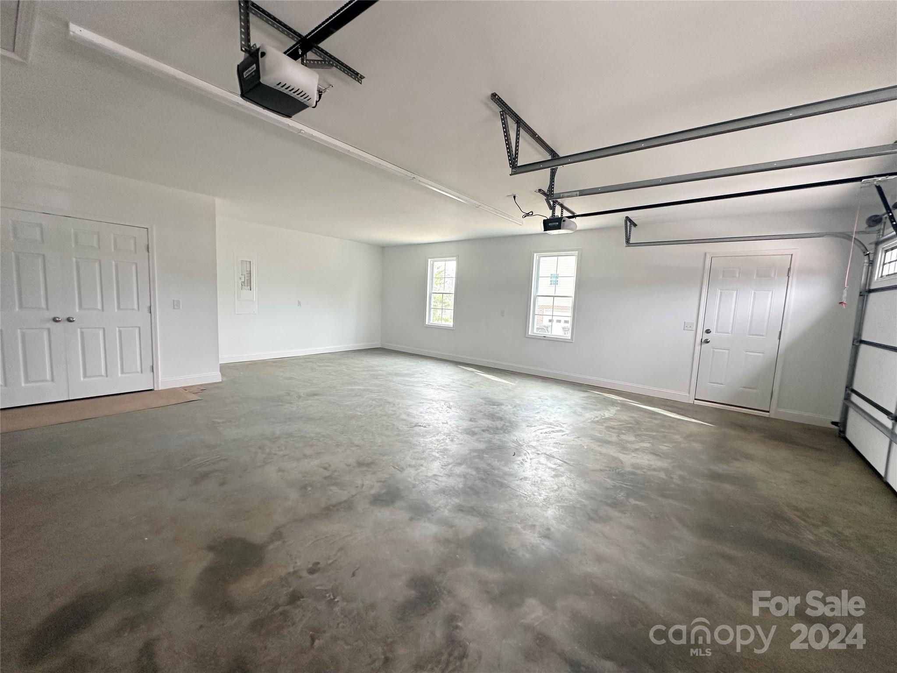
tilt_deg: -4.9
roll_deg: -2.4
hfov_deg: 102.1
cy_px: 336
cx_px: 448
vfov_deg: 85.7
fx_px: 363
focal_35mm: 14
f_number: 2.2
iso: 100
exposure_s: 1/99
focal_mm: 2.22
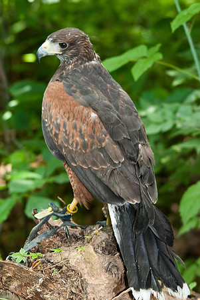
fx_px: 1871
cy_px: 150
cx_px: 100
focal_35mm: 225
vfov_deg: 9.1
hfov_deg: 6.1
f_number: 5
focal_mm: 150
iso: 200
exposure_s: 1/25
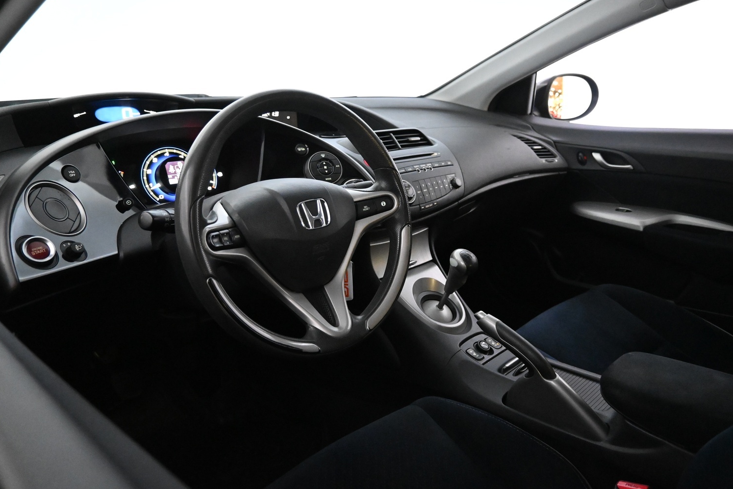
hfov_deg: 69.3
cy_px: 228
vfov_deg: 49.5
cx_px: 392
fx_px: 529
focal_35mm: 26
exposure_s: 1/50
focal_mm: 16
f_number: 3.5
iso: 6400
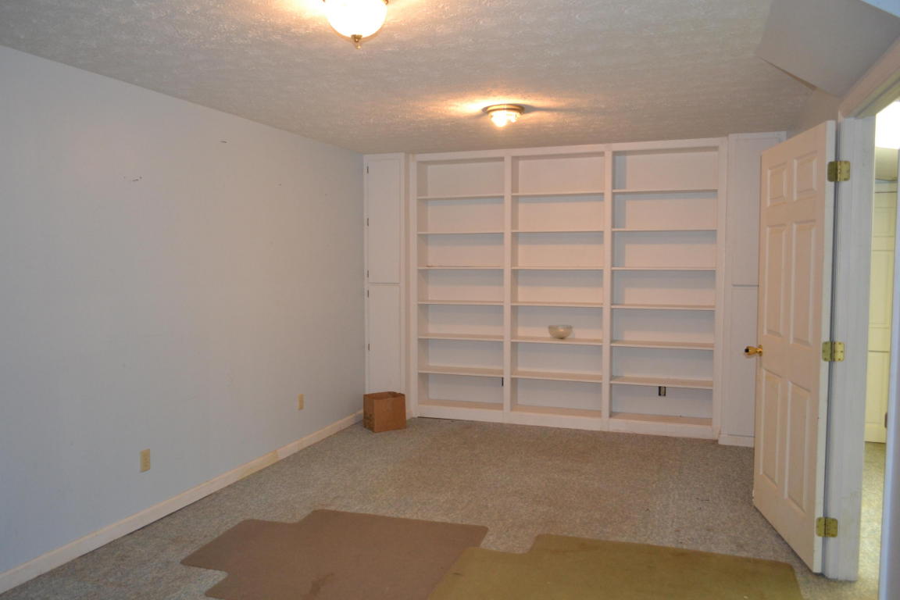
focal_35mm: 27
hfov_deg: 67.4
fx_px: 675
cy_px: 300
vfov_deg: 47.9
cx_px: 450
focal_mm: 18
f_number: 3.5
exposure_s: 1/60
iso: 1100
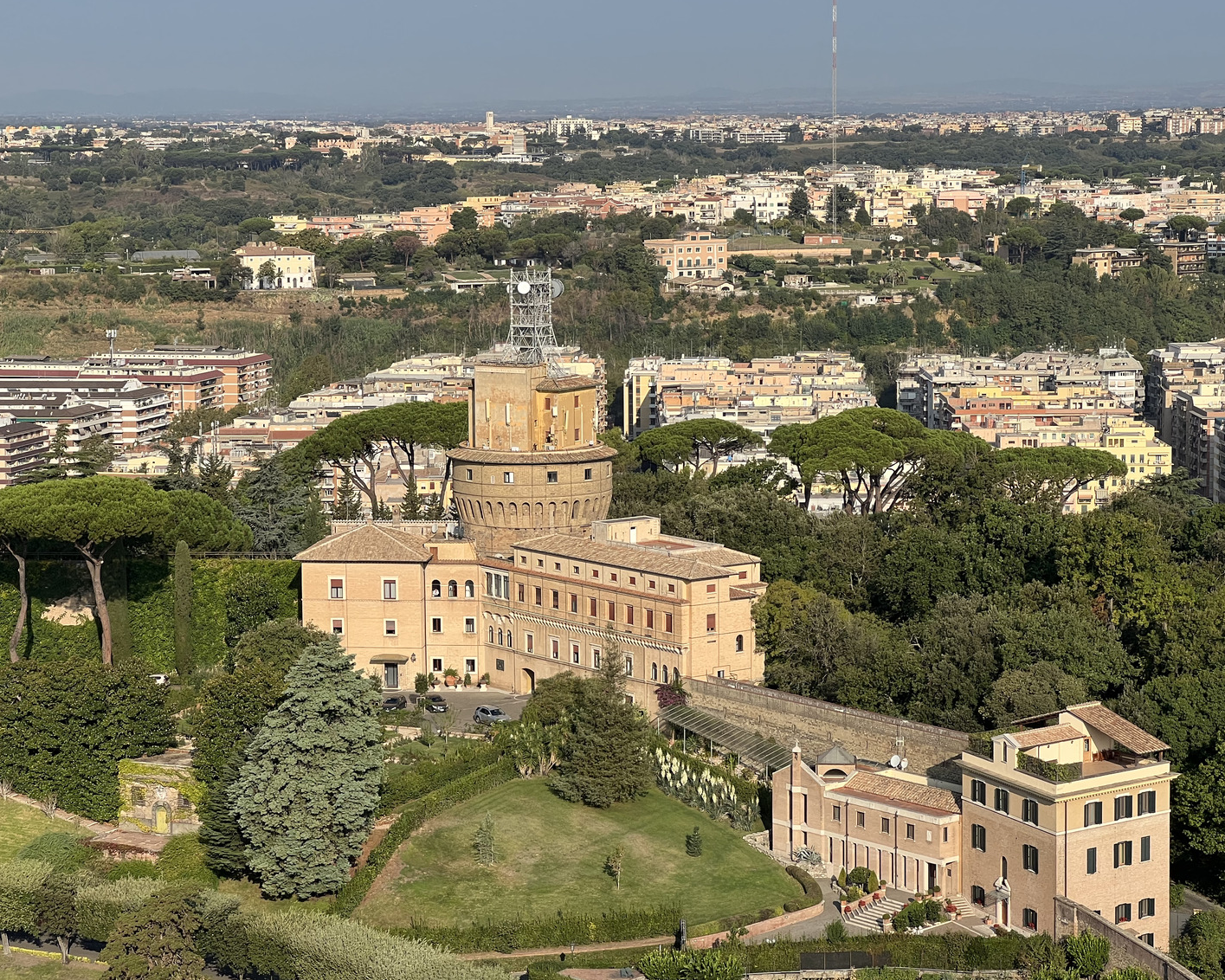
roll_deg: +0.5
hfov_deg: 22.5
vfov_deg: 18.1
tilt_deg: -6.7
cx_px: 657
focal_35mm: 85
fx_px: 3082
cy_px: 493
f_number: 2.8
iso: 32
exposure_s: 1/774
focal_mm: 9
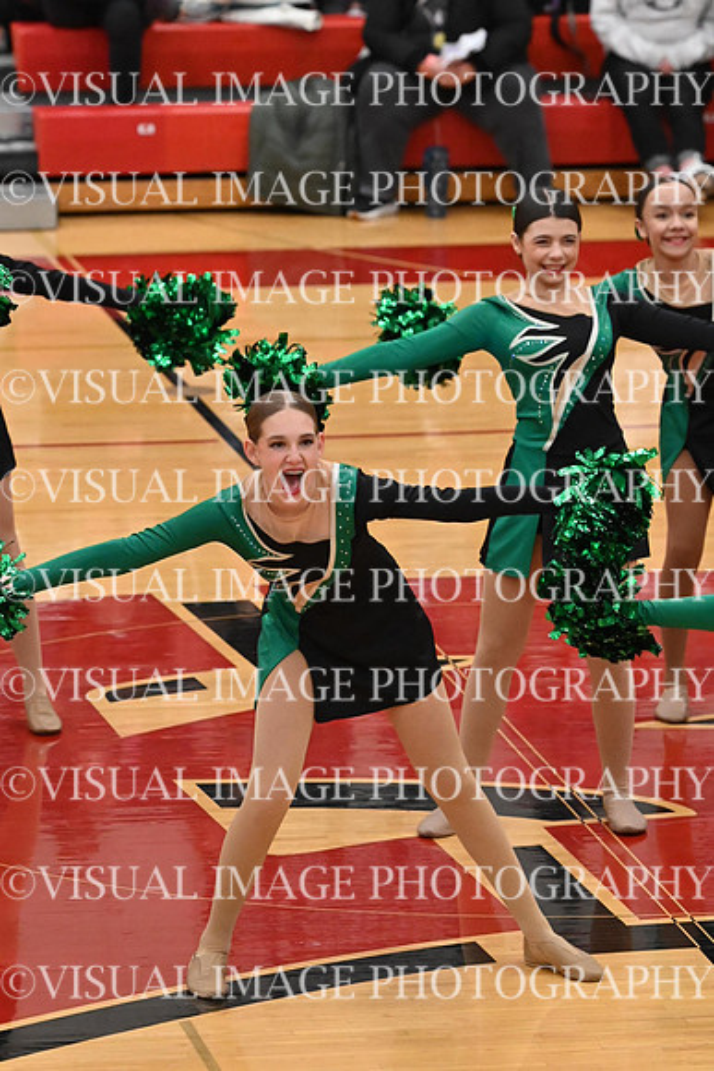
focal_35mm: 240
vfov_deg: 8.6
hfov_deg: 5.7
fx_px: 7135
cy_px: 536
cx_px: 357
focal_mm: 160
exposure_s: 1/400
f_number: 4
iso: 8000
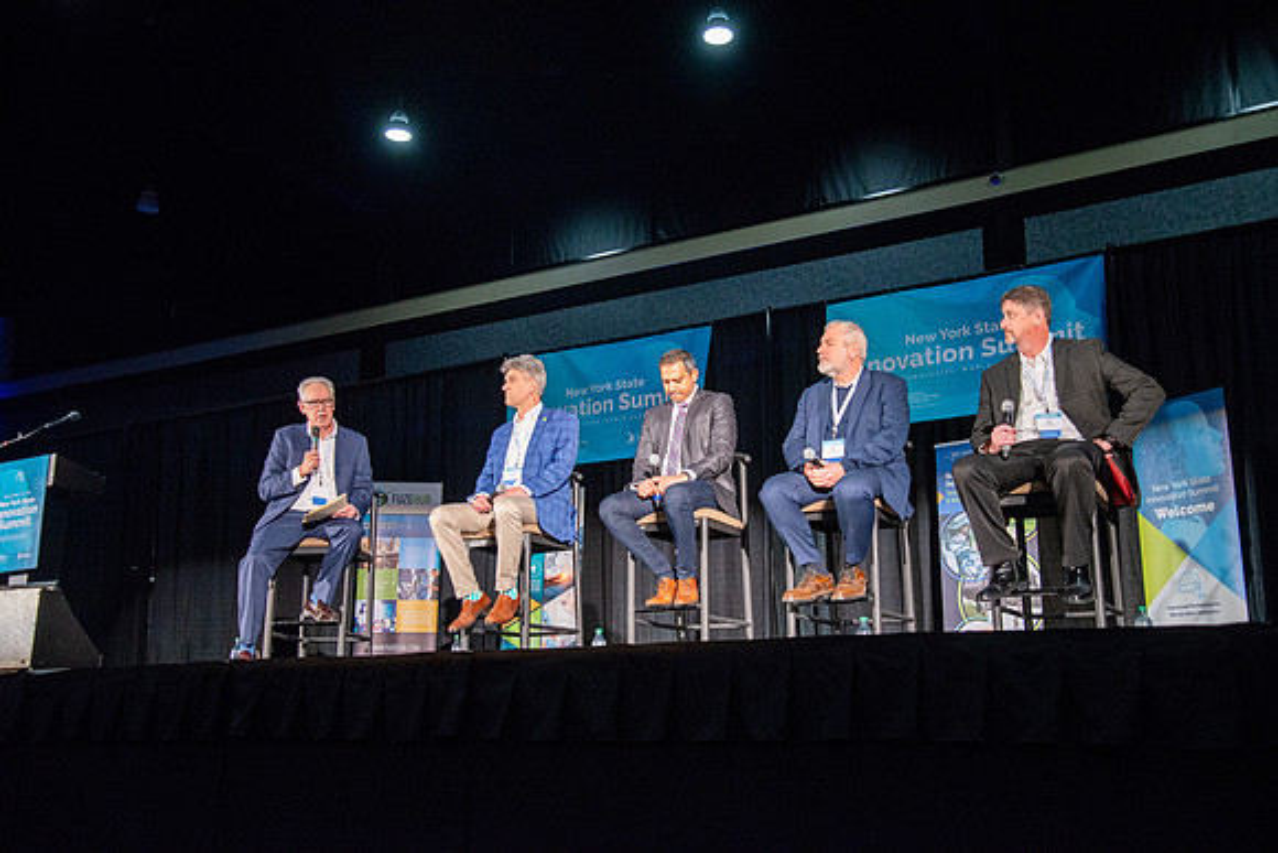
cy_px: 426
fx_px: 1349
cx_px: 639
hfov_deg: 50.7
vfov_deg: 35.1
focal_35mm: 38
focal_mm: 38
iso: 2000
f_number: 4.2
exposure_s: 1/200
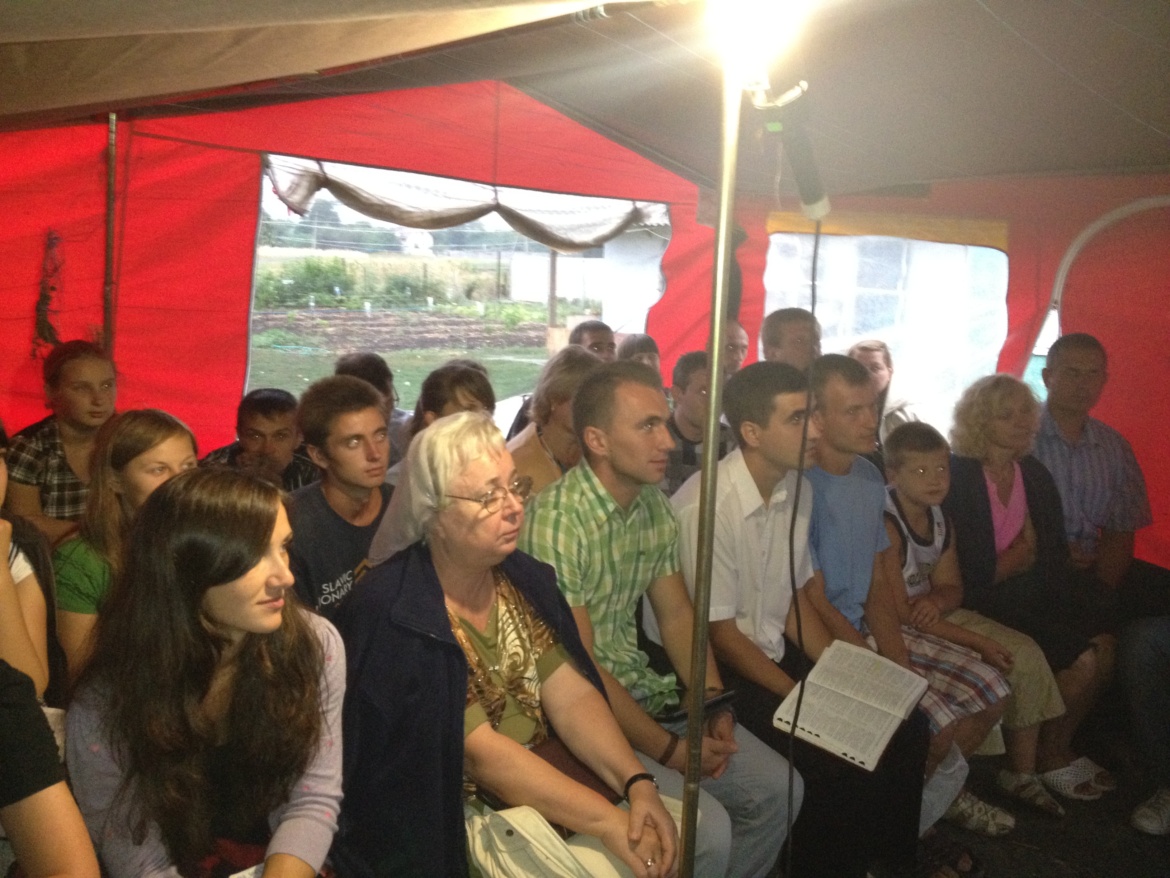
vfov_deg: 40.7
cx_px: 585
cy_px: 439
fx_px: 1183
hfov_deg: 52.6
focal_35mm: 35
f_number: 2.4
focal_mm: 4.28
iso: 400
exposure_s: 1/17
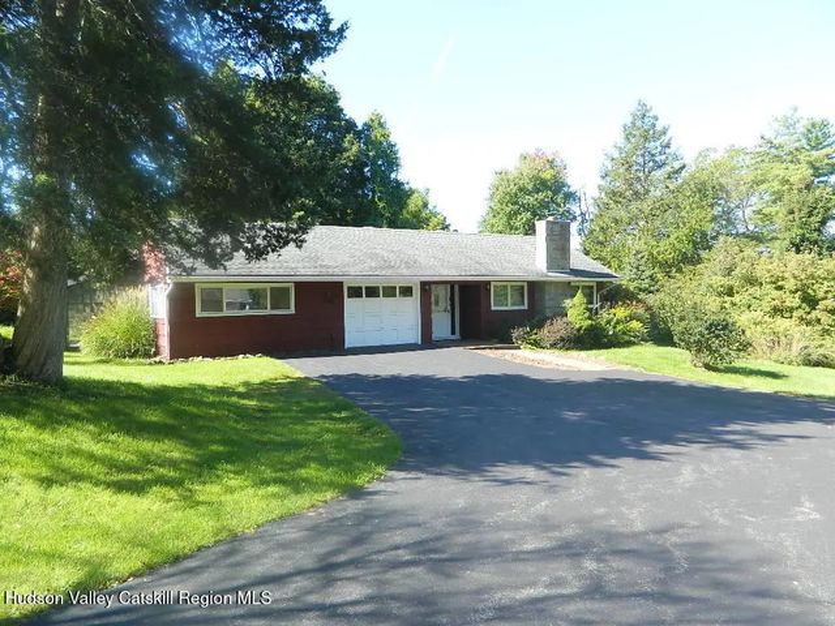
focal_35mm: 25
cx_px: 418
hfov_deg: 69.4
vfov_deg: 54.9
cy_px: 313
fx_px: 603
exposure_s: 1/250
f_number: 3.1
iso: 110
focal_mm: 4.5
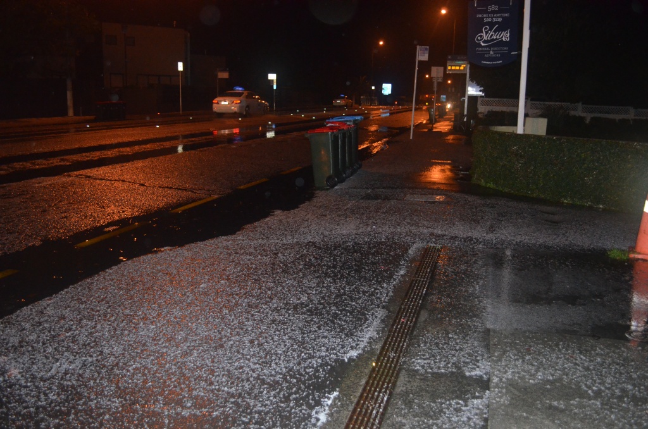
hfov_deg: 57.3
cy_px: 214
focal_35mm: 33
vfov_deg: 39.8
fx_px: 593
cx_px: 324
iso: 3200
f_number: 3.8
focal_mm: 22
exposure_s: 1/60
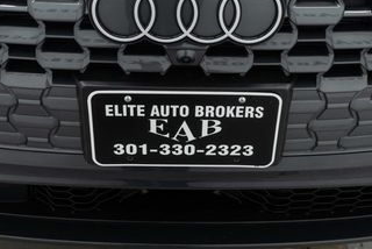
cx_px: 186
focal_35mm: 56
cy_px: 69
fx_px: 579
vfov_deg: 24.0
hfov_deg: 35.6
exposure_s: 1/50
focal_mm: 28
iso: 400
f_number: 3.2
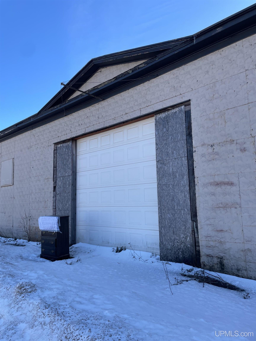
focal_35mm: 26
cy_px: 170
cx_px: 128
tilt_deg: +7.2
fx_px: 256
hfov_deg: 53.1
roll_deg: +2.5
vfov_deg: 67.3
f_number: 1.6
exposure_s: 1/1261
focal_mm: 4.2
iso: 32
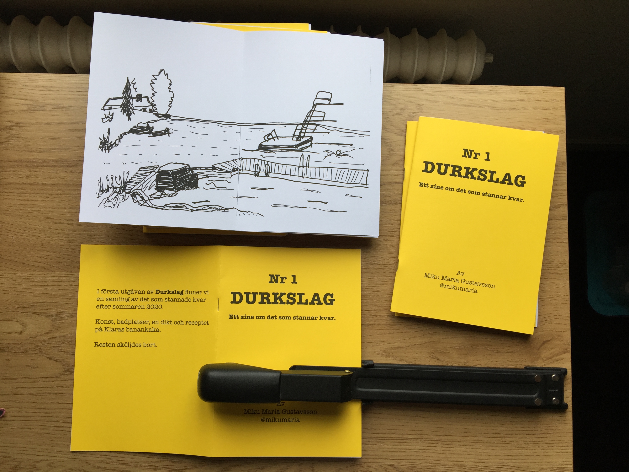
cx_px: 314
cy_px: 236
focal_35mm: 29
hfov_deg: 61.7
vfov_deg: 48.2
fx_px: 527
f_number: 2.2
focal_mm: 4.15
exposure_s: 1/100
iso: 32
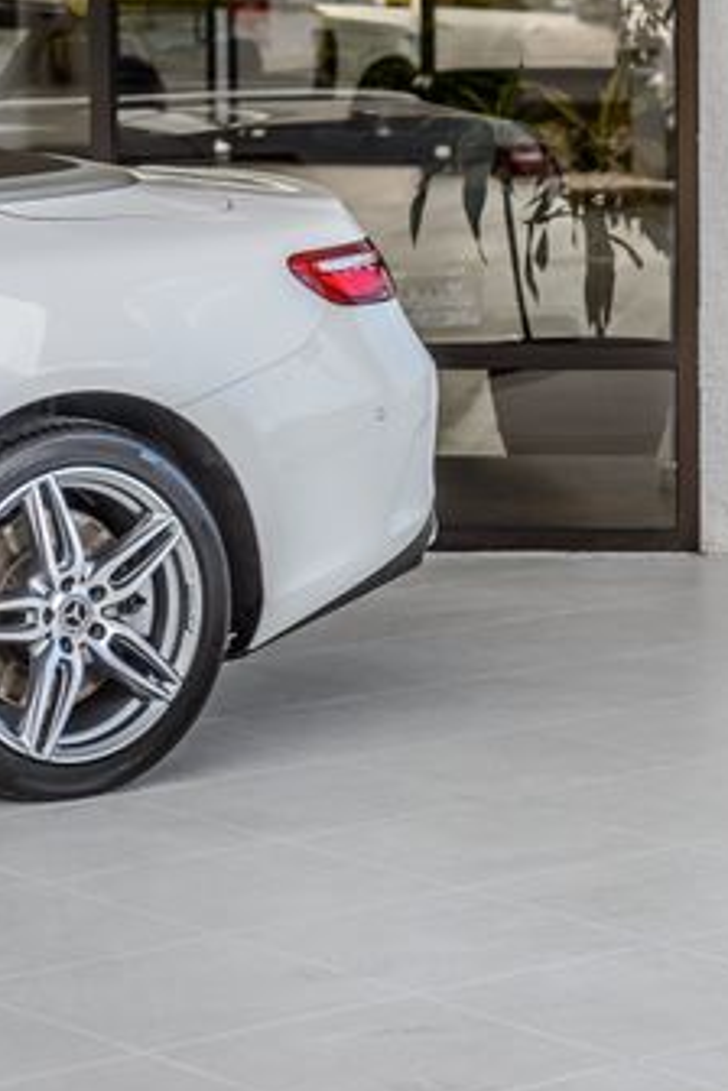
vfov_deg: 14.8
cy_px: 447
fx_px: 4216
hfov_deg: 9.8
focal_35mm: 139
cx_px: 590
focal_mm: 70
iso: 100
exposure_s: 1/400
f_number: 4
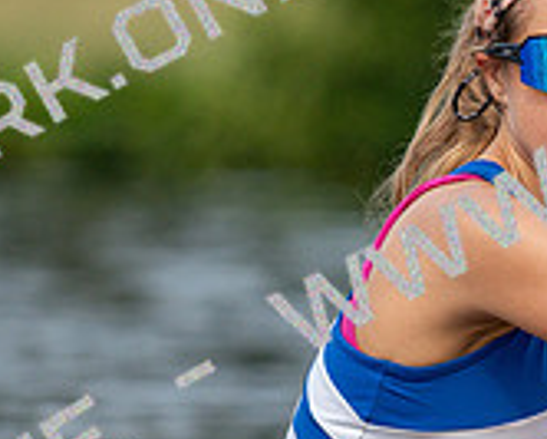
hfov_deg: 1.4
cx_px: 676
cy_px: 358
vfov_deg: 1.2
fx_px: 21641
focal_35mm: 1336
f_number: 6.3
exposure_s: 1/1600
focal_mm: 407
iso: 500
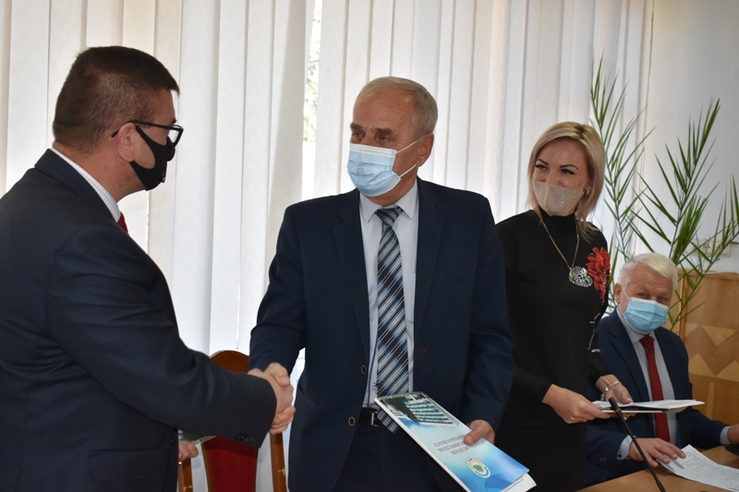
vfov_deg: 28.1
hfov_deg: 41.1
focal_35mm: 48
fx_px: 985
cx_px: 370
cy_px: 246
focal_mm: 32
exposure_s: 1/125
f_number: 4.5
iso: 800
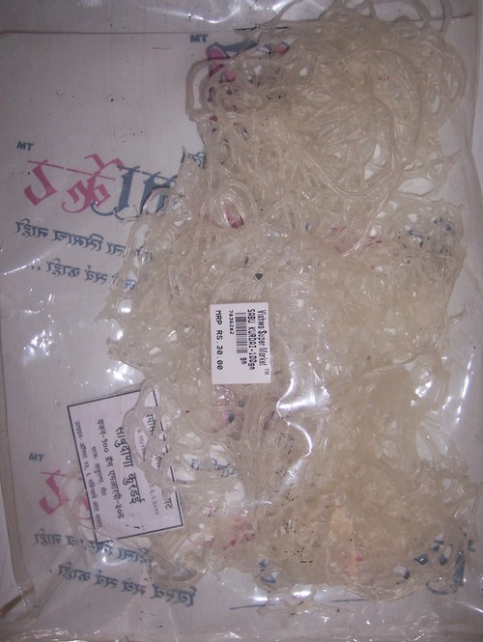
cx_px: 242
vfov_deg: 42.0
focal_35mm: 45
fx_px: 836
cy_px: 321
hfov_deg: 32.2
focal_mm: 7.5
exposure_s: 1/50
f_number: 3.1
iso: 80
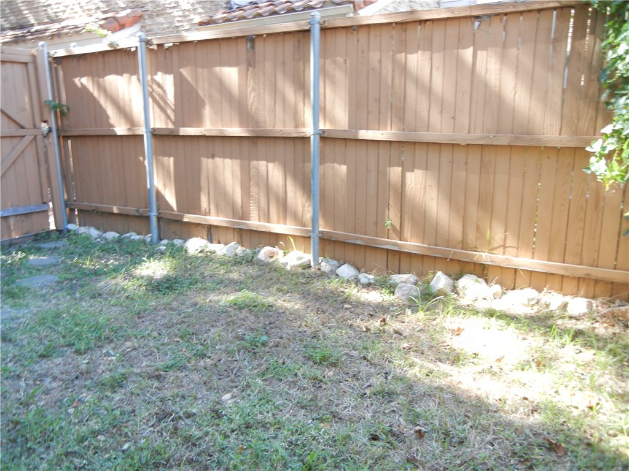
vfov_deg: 46.8
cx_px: 314
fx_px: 545
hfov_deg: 60.0
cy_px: 236
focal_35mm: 30
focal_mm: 5.4
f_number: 3.5
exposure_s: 1/42.2
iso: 160
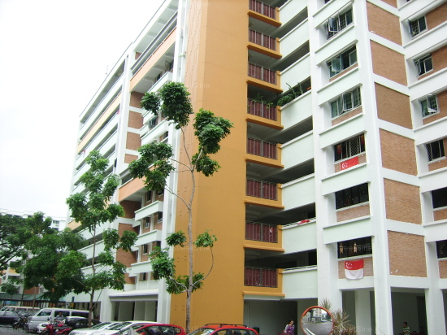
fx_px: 452
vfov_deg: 40.7
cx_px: 224
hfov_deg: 52.6
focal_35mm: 35
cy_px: 168
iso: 50
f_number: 2.8
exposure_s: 1/385
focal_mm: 5.95
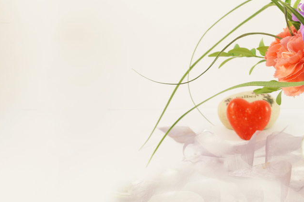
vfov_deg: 21.4
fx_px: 532
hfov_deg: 31.4
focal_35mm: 63
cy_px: 64
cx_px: 221
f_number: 9
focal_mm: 26
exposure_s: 1/6
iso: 400
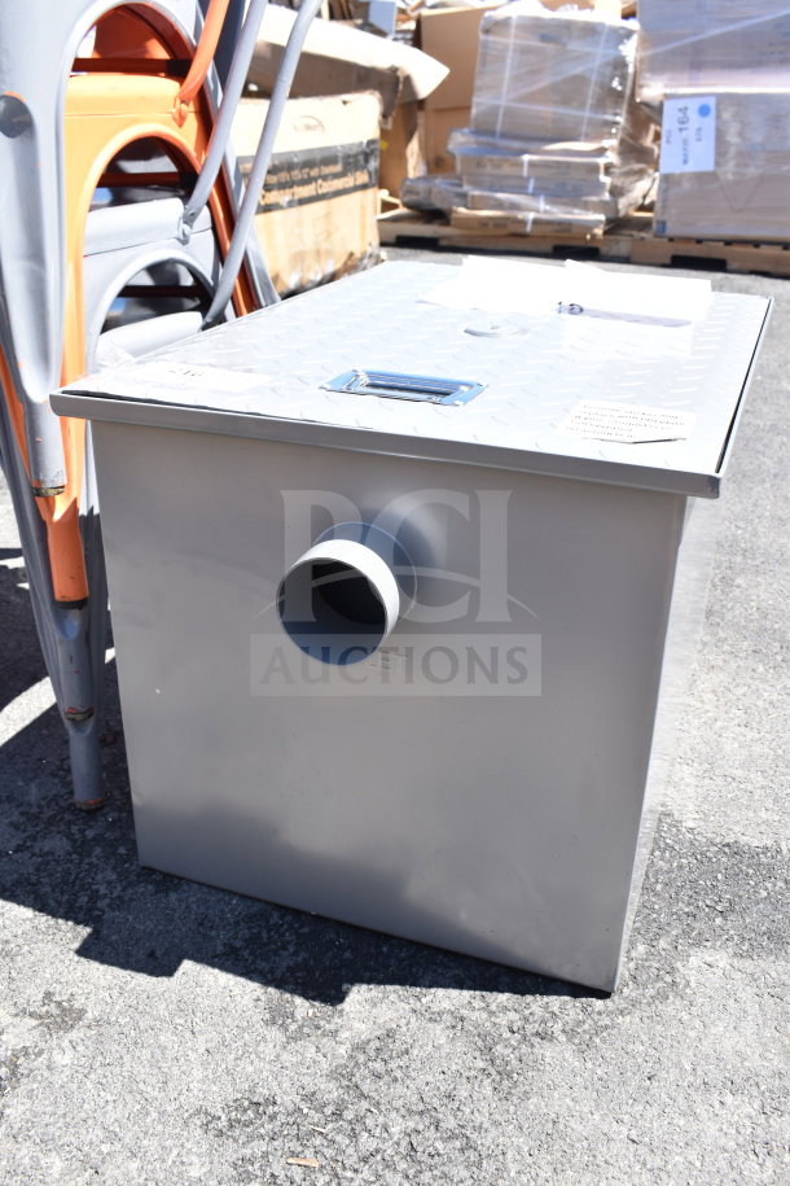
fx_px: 1086
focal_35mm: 33
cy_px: 593
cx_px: 395
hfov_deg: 40.0
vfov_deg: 57.2
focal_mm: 22
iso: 200
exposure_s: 1/200
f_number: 7.1
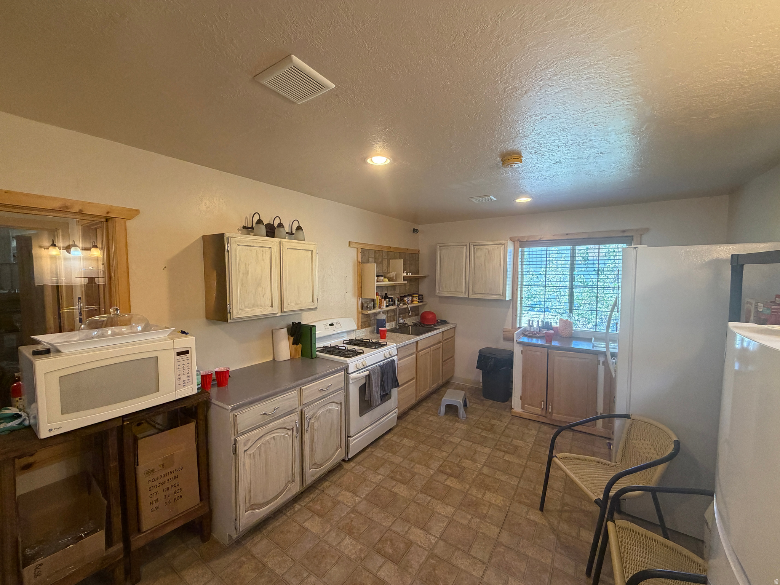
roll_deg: +0.4
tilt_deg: -3.3
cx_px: 390
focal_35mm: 14
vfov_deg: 85.7
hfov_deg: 102.1
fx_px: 315
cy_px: 292
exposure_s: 1/60
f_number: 2.2
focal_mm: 2.22
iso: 250
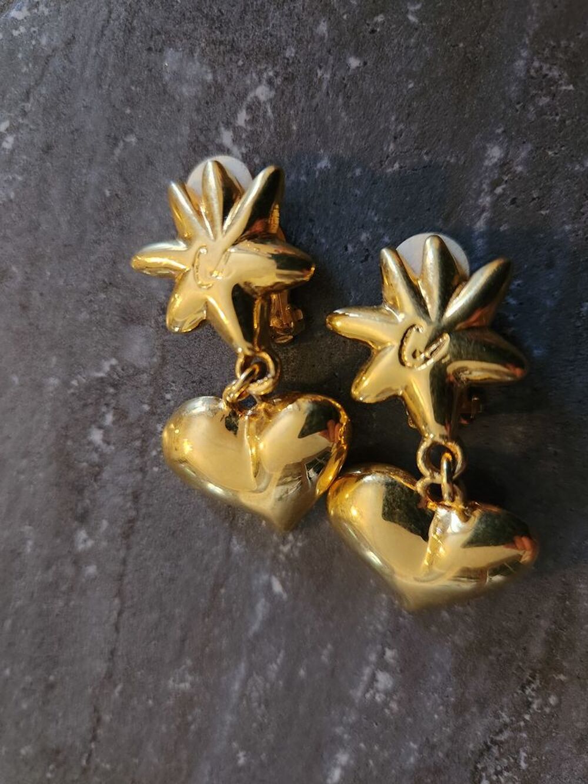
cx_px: 294
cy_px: 392
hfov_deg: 58.9
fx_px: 521
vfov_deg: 73.9
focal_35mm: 23
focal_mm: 5.4
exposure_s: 1/50
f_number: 1.8
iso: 800
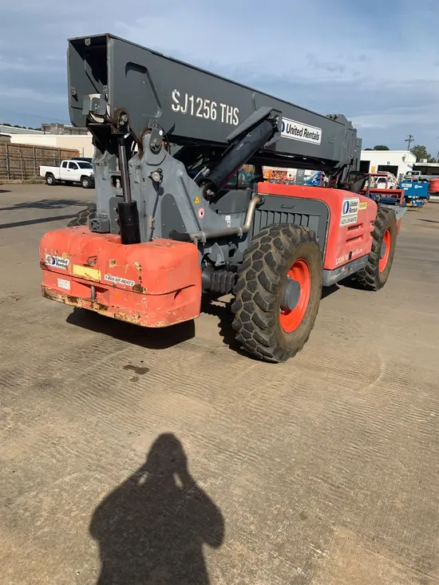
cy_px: 292
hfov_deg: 53.1
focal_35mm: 26
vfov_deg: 67.3
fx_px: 440
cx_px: 220
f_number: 1.8
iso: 25
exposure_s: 1/2833
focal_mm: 4.25
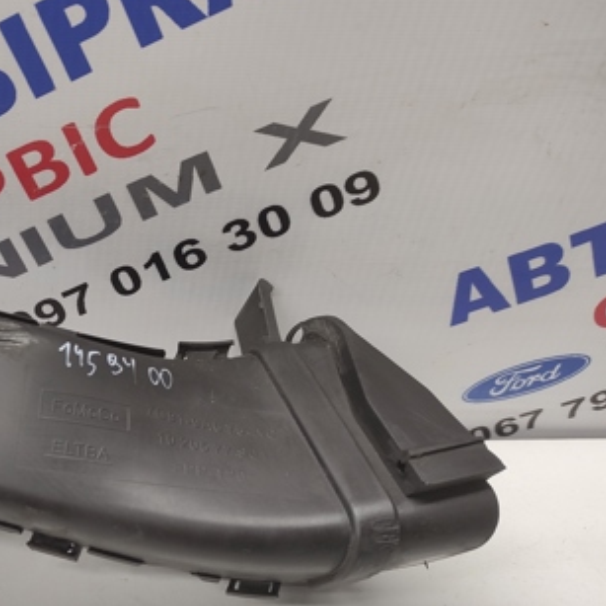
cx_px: -6
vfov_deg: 36.7
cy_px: 361
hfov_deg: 33.5
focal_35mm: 46
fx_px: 911
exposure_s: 1/50
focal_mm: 5.43
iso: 103
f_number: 1.89
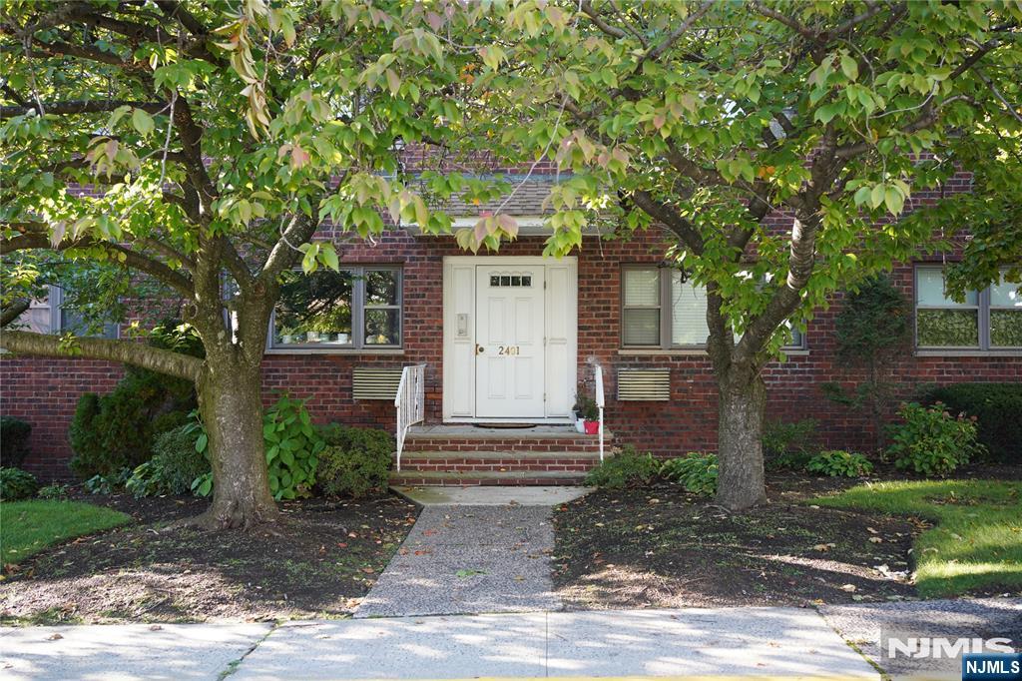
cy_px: 340
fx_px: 993
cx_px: 511
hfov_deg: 54.4
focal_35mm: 35
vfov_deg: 37.8
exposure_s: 1/160
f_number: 4
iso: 400
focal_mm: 35
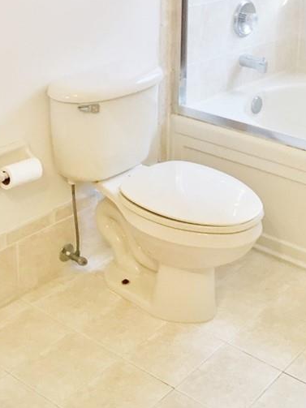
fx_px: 696
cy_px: 21
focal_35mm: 59
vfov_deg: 30.8
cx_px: 200
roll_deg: -1.4
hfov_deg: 24.7
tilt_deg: -11.2
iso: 80
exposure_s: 1/30
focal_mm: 4.15
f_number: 2.2
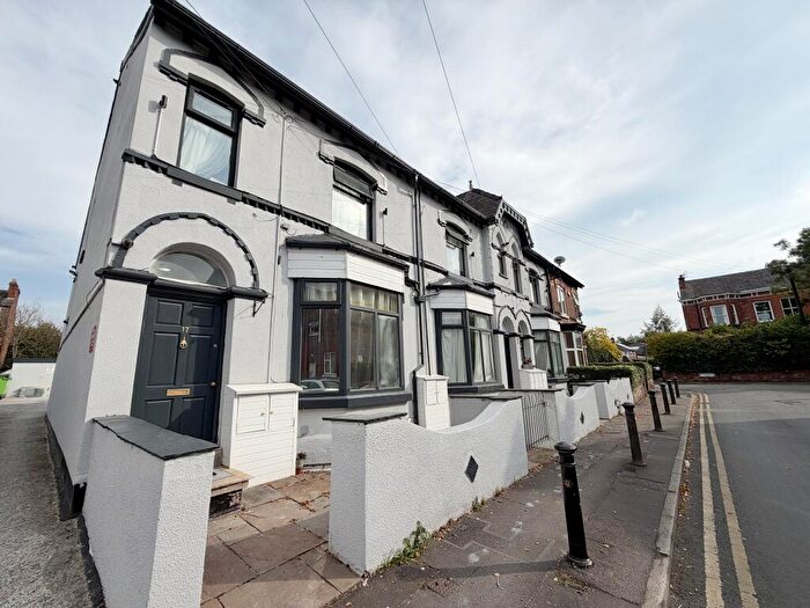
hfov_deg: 102.1
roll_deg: +2.0
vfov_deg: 85.7
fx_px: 328
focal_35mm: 14
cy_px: 304
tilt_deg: +14.2
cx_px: 405
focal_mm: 2.22
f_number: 2.2
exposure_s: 1/1167
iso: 20
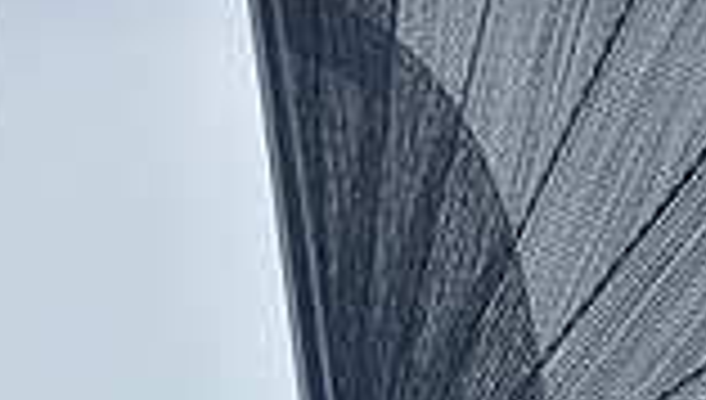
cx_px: 551
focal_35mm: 753
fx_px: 14123
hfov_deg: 2.9
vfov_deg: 1.6
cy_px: 1249
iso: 320
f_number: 9
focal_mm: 195
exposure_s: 1/1000
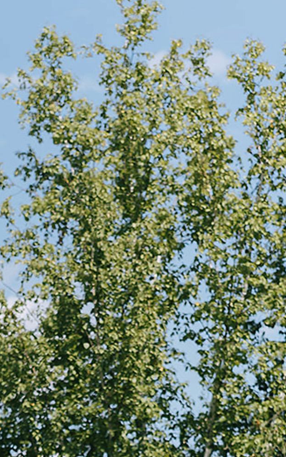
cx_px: 84
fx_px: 1921
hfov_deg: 8.5
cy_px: 577
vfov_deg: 13.2
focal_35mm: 154
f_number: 2
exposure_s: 1/5000
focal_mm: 50
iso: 100
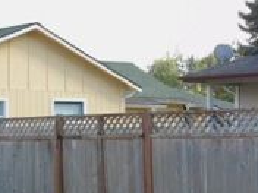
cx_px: 333
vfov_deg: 14.5
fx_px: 760
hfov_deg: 18.0
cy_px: 109
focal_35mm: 102
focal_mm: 6.3
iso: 125
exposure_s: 1/250
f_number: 3.5
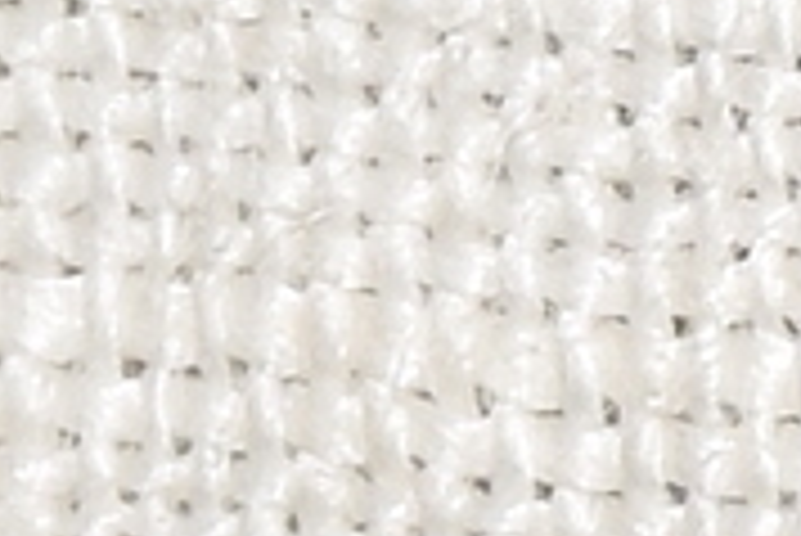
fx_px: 25095
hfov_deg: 1.8
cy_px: 757
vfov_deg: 1.2
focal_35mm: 1127
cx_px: 1163
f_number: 11
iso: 100
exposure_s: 1/160
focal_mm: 140
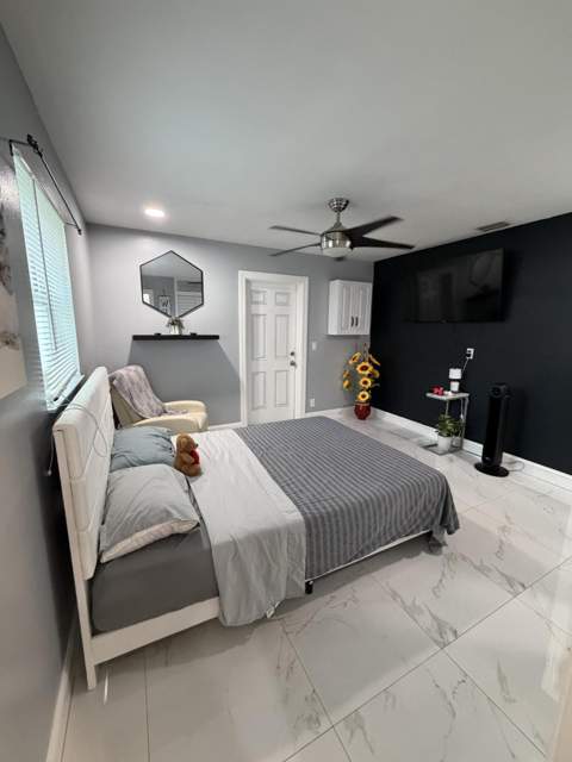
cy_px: 381
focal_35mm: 14
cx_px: 286
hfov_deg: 85.7
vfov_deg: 102.1
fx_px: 308
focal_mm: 2.22
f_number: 2.2
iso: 320
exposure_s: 1/60
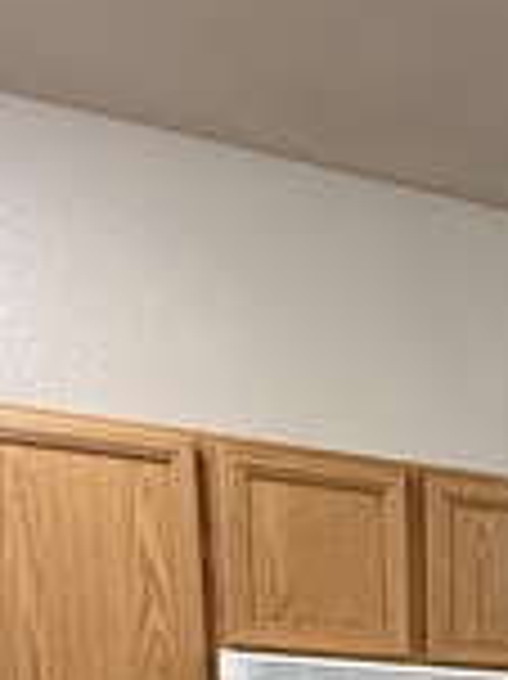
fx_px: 1215
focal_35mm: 62
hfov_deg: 21.4
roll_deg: -0.5
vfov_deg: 23.3
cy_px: 1088
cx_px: 656
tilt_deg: -10.9
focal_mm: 2.22
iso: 320
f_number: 2.2
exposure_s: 1/60
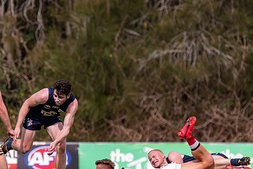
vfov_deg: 1.3
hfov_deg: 1.9
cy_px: 118
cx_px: 92
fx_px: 7445
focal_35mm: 1059
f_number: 6.3
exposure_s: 1/3200
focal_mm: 550
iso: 800
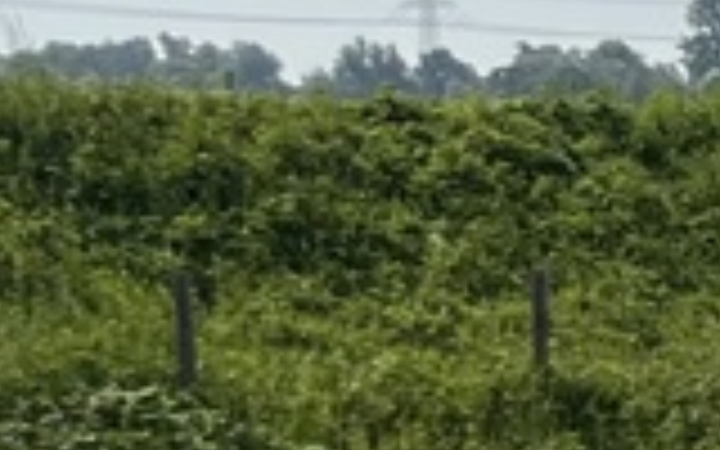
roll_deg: -0.1
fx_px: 4062
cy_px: 801
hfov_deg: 9.0
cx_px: 1800
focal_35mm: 207
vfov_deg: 6.2
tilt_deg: -9.7
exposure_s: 1/5319
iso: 50
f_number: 1.6
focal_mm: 5.1
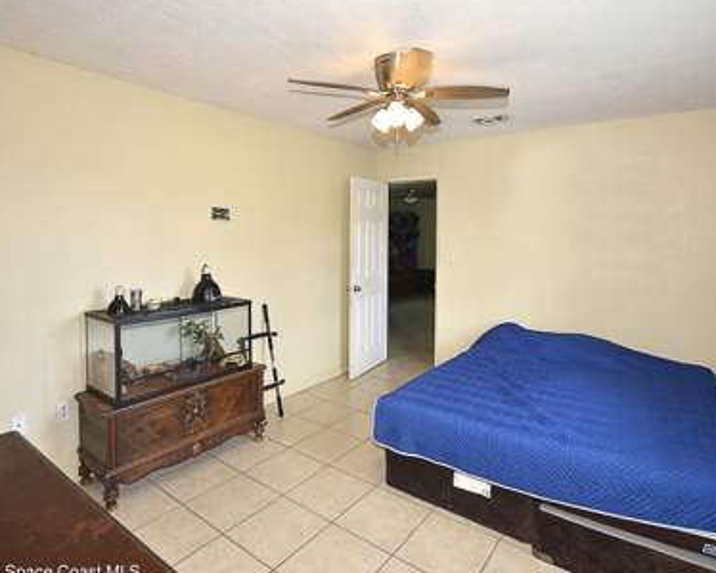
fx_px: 381
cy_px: 294
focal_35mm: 18
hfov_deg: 85.9
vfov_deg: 73.8
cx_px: 408
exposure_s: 1/80
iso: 640
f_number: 6.3
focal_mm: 10
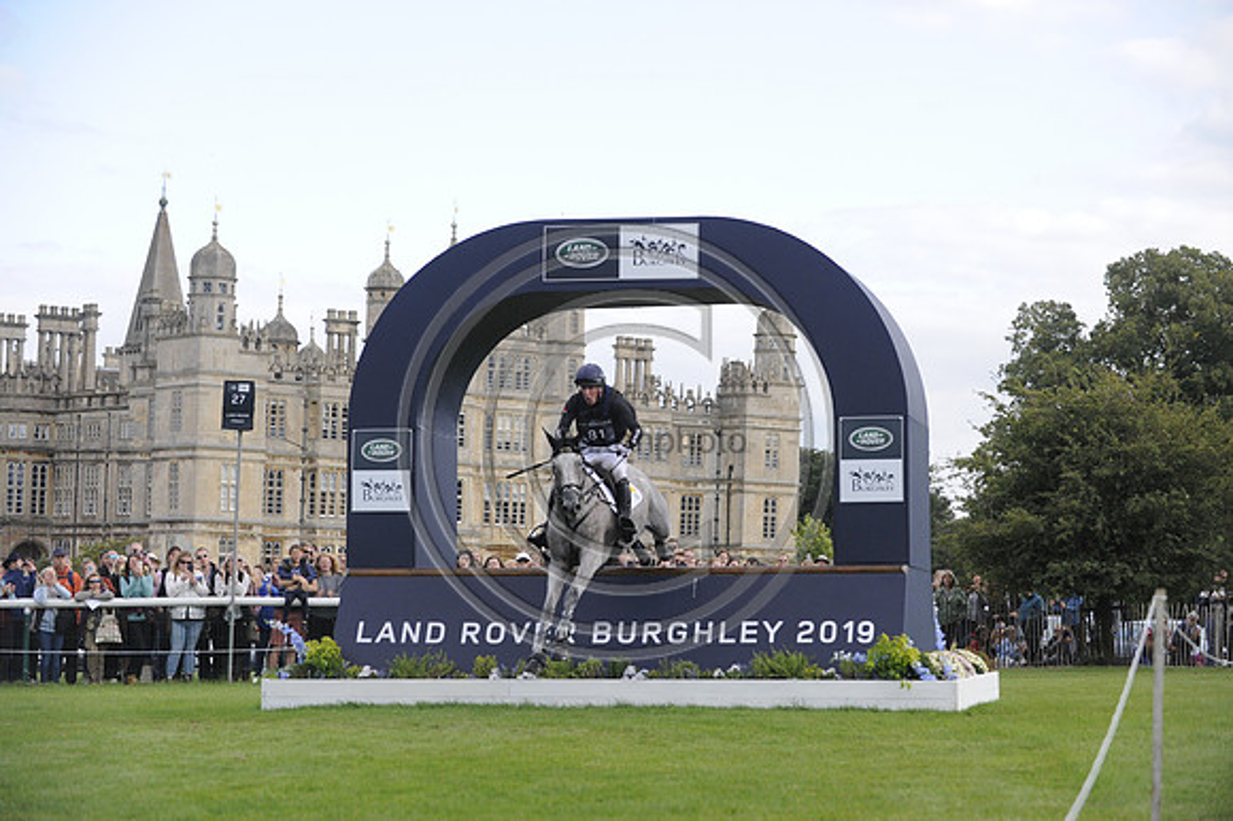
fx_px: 3354
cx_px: 616
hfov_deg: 20.8
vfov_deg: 13.9
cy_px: 410
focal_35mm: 98
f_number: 4.5
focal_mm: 98
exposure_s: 1/3200
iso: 1600
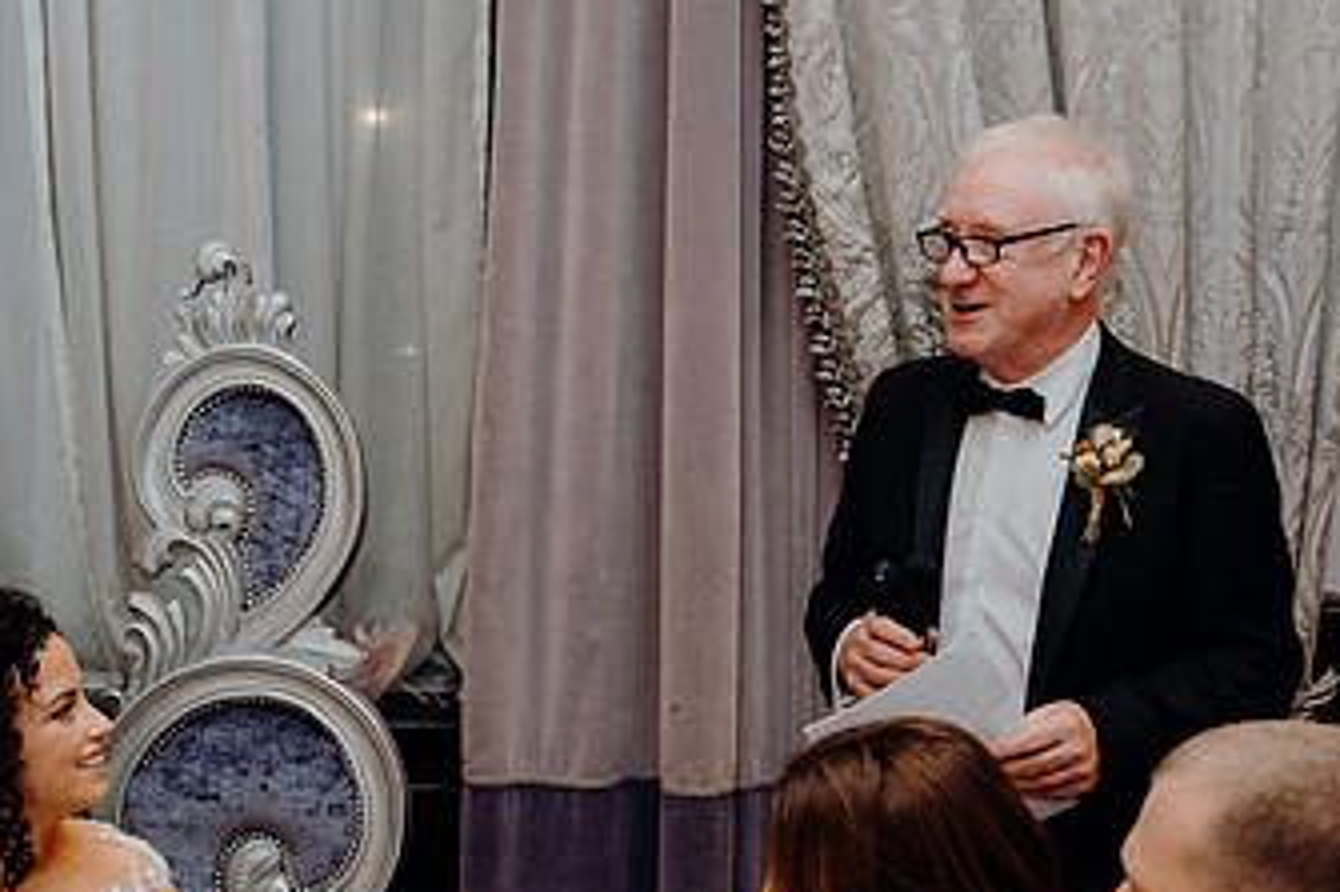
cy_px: 702
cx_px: 544
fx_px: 2641
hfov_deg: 28.4
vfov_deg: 19.0
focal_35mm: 71
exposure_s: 1/160
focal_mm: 41
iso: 2500
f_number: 4
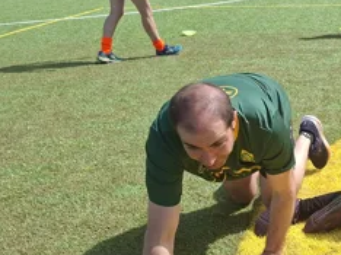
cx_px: 389
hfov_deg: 29.1
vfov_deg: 24.7
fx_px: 581
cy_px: 168
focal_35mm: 59
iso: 50
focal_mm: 5.54
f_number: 1.8
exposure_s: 1/1645
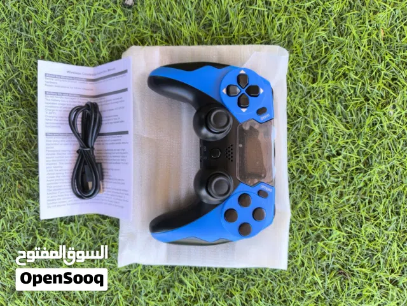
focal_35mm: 23
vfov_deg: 58.9
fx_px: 270
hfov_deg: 73.9
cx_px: 204
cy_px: 153
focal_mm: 6.14
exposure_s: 1/100
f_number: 1.65
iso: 64
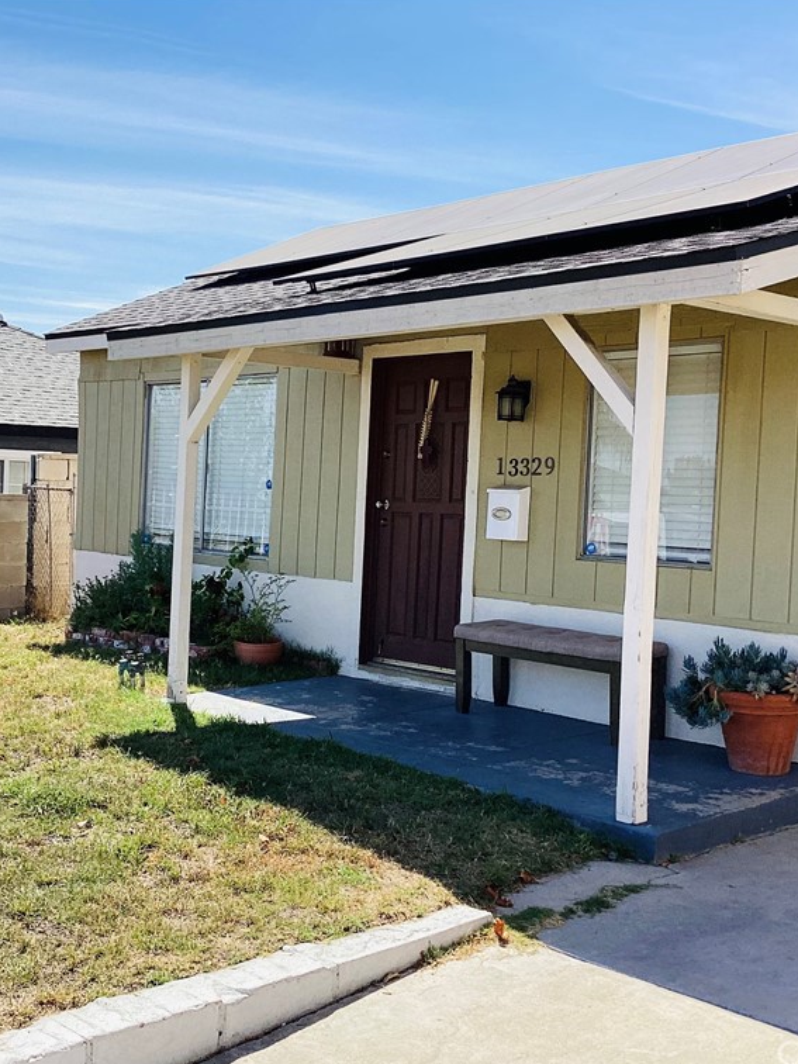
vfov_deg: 44.8
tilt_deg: -2.5
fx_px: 1291
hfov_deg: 34.3
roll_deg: -3.8
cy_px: 533
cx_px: 356
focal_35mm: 42
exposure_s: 1/1164
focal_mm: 3.3
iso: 25
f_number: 2.4
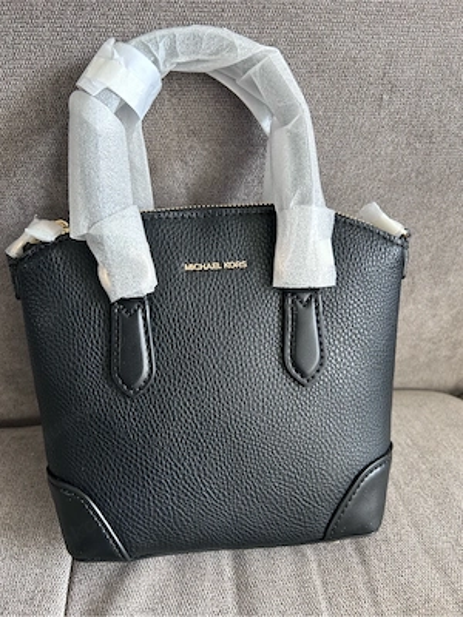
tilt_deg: -33.0
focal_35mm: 26
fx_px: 464
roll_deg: -0.2
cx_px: 232
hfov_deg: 53.1
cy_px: 308
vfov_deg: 67.3
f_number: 1.5
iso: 125
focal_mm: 5.7
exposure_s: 1/76
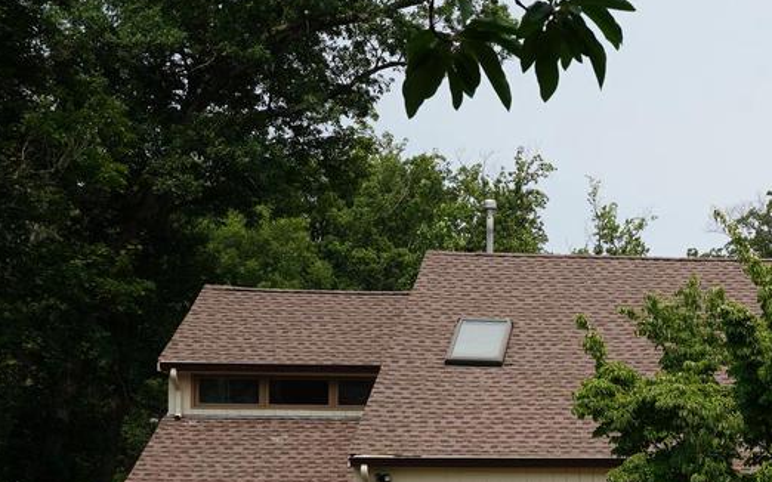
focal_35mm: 91
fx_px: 1923
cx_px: 986
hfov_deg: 20.8
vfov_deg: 13.9
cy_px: 574
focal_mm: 32.5
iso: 125
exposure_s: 1/250
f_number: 9
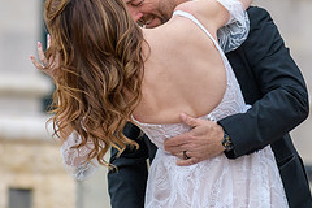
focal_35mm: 483
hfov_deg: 4.3
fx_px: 4186
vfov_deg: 2.8
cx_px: 129
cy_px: 21
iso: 400
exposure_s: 1/3200
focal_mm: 200
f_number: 2.8
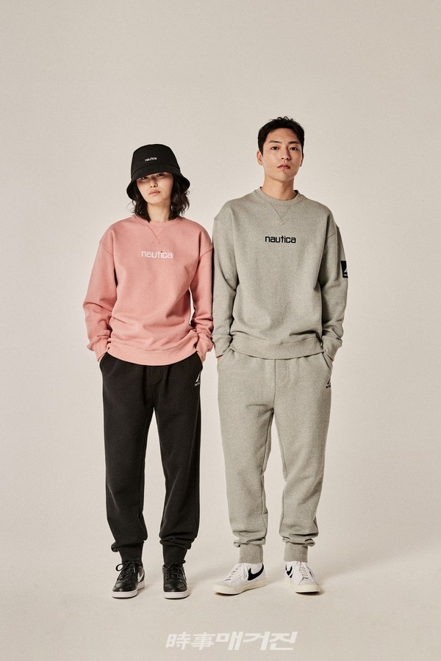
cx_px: 220
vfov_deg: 27.0
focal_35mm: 75
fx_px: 1378
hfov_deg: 18.2
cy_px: 330
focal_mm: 75
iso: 200
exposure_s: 1/160
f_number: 8
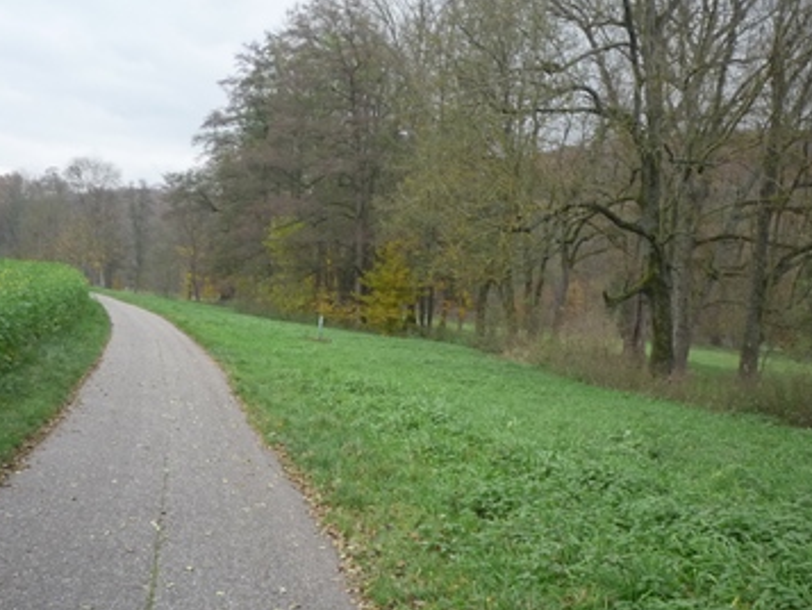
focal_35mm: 43
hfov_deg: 43.8
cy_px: 351
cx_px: 368
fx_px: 1009
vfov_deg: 33.6
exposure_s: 1/200
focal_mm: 5.2
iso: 200
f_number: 3.3
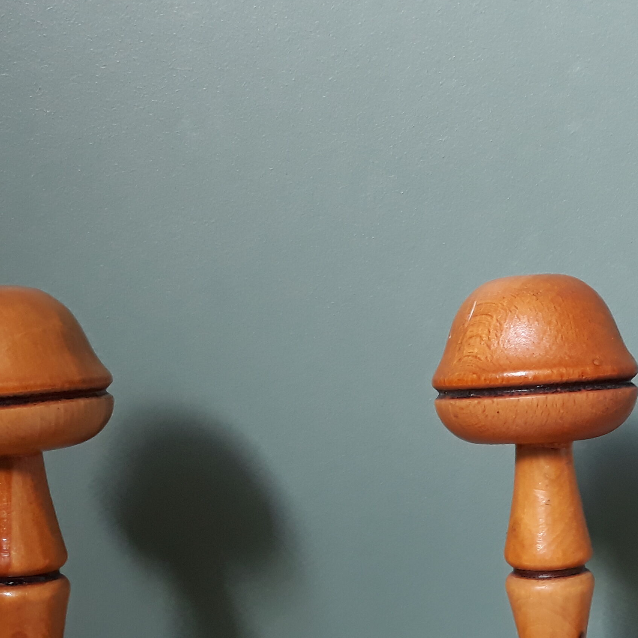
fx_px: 1209
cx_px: 487
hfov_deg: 29.0
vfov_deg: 28.5
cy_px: 564
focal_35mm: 58
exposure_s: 1/50
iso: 125
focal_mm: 3.71
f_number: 1.7
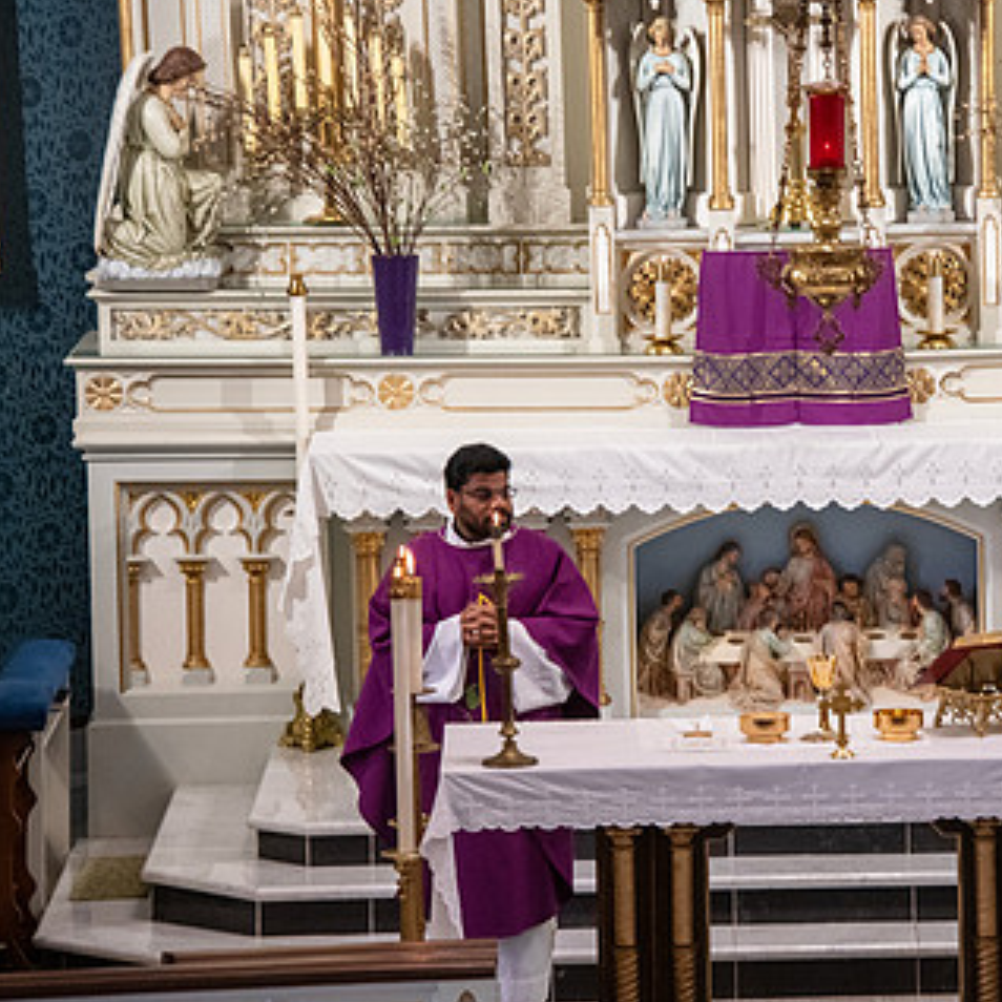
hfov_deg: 7.0
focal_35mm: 248
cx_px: 876
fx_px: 8122
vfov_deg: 7.1
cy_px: 537
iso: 4000
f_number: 7.1
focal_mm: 160
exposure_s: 1/80
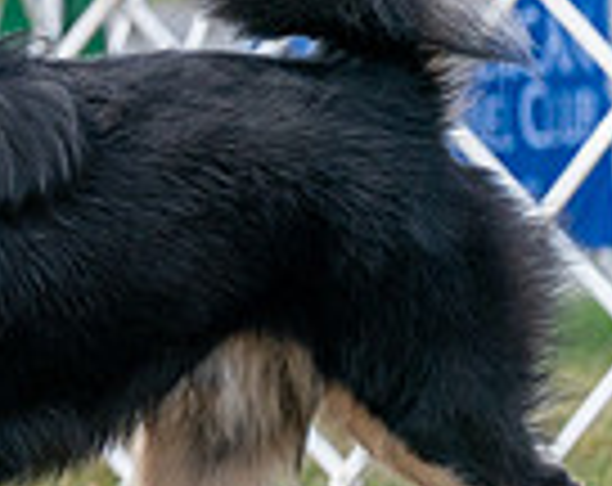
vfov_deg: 1.8
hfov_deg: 2.3
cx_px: -515
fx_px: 15280
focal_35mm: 846
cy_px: -90
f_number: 4
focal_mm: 181
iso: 400
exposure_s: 1/1250
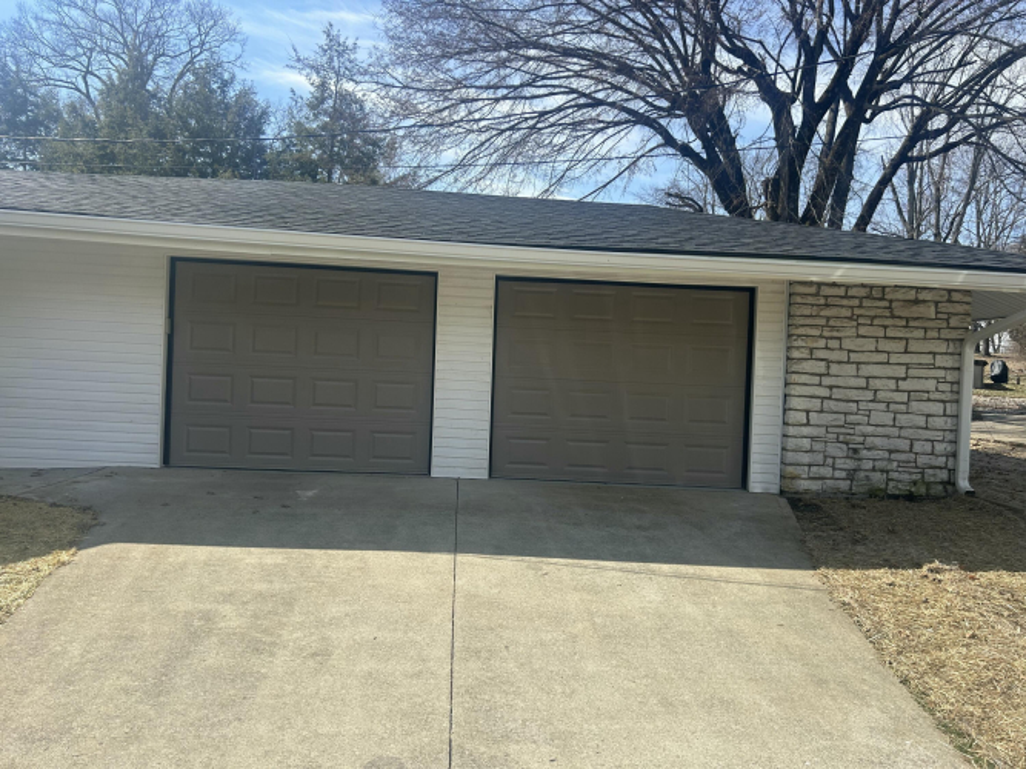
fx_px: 770
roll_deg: -2.2
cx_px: 513
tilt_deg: -1.9
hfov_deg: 67.3
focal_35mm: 26
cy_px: 384
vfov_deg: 53.0
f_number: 1.5
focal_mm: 5.7
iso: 50
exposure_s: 1/3257
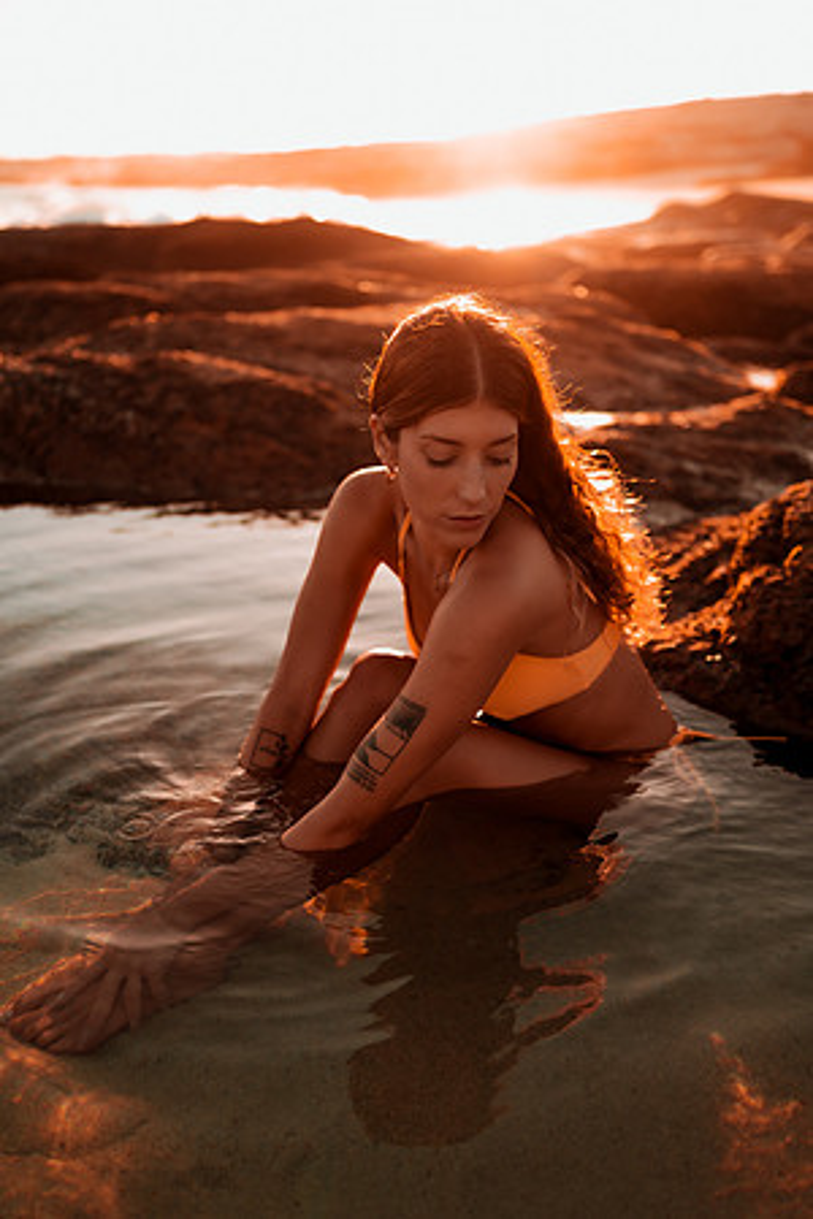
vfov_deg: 54.4
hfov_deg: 37.9
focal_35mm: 35
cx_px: 406
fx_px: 1186
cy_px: 610
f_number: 1.8
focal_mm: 35
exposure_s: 1/640
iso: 50
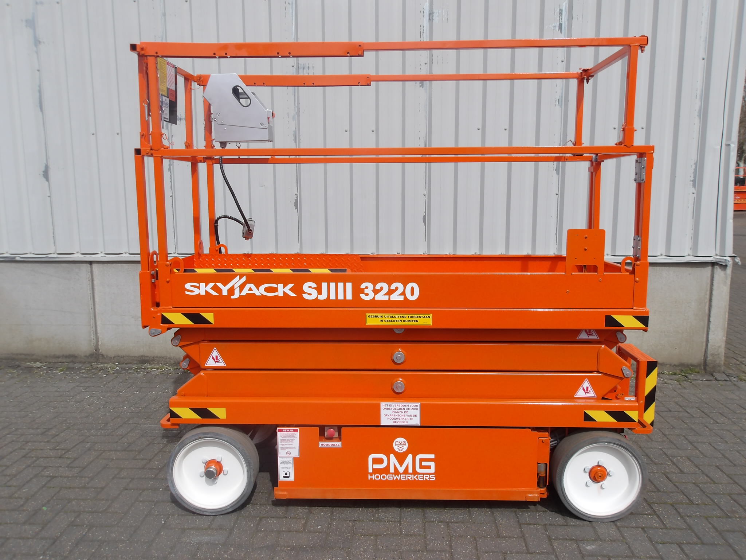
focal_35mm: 27
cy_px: 280
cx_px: 373
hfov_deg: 65.3
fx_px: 582
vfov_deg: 51.4
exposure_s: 1/152
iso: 100
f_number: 10.4
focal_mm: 4.9
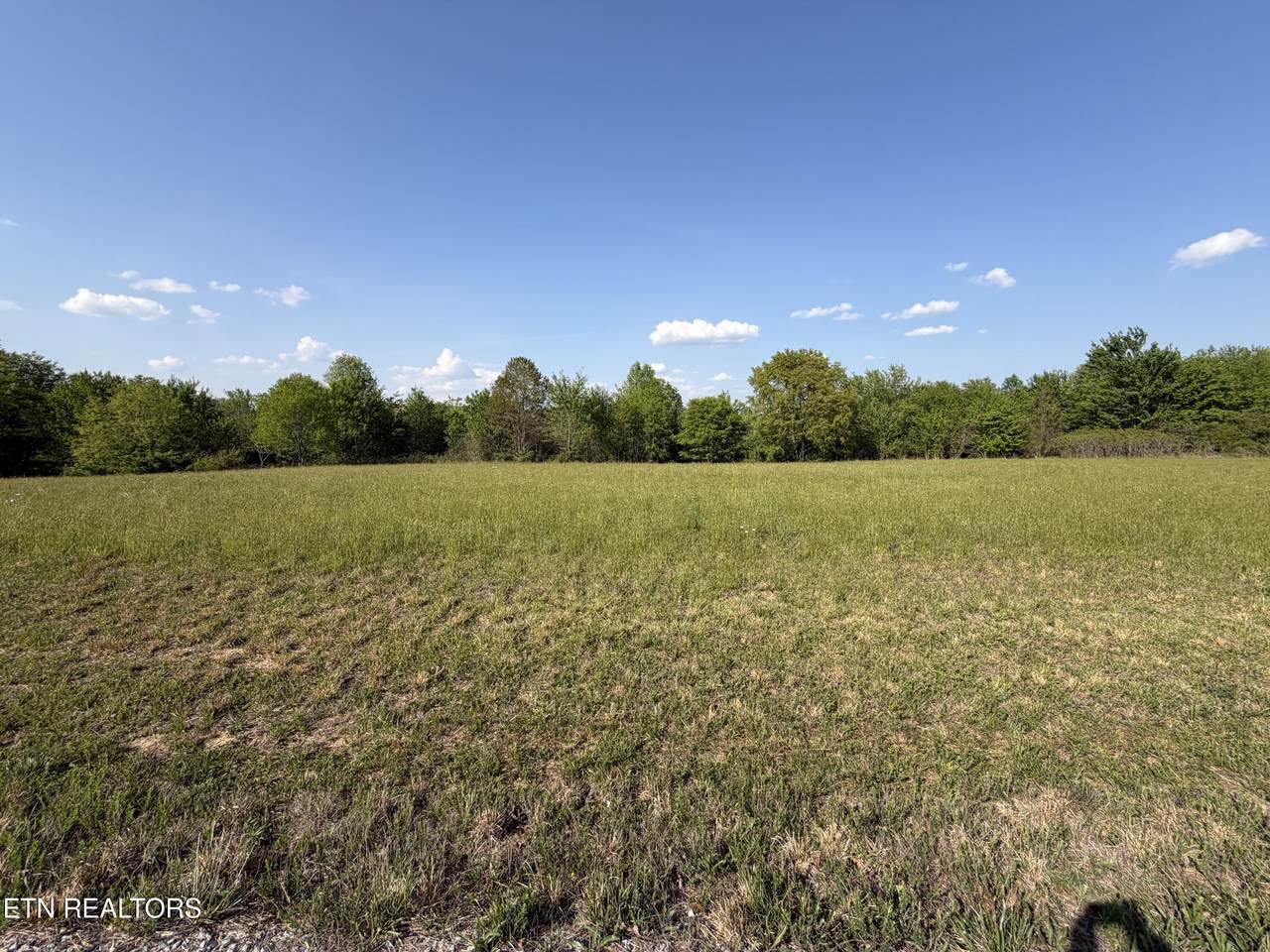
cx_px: 635
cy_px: 476
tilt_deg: -5.3
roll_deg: +0.6
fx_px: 514
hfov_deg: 102.1
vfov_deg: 85.7
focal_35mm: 14
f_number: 2.2
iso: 20
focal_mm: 2.22
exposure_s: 1/779
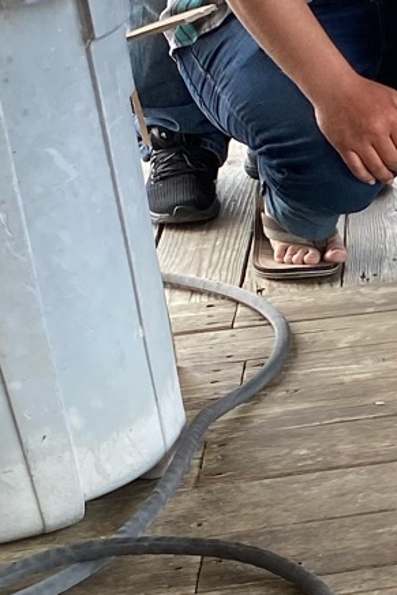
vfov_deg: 15.9
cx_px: 984
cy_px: 568
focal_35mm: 127
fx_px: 2099
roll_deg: +3.8
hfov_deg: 9.5
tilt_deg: -25.6
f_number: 1.8
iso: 32
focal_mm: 4.25
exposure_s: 1/162
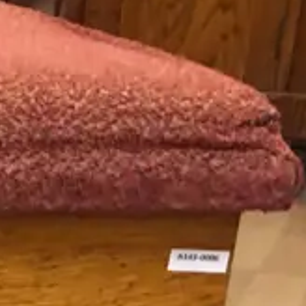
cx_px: -619
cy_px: 403
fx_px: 1600
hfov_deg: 8.9
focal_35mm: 160
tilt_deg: -17.5
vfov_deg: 10.7
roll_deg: +0.1
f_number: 2.2
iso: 80
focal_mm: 4.15
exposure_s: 1/17
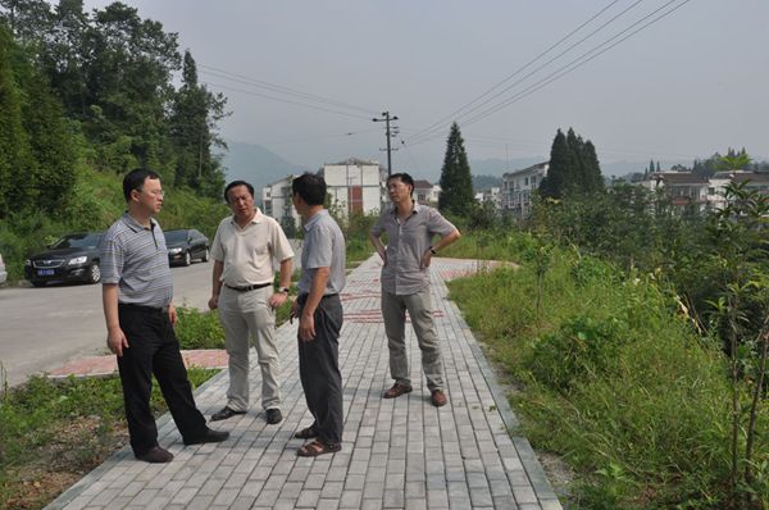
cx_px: 384
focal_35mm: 32
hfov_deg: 59.6
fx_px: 672
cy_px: 255
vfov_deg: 41.6
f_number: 13
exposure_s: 1/640
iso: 250
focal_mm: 21
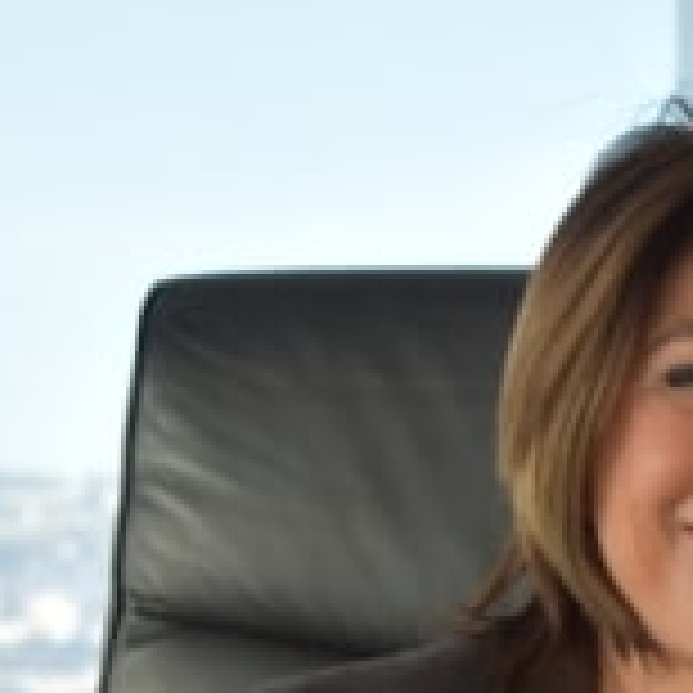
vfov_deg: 8.0
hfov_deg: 8.0
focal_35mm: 218
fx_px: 4938
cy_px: 819
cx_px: 724
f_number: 5
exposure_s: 1/250
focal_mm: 44
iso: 400
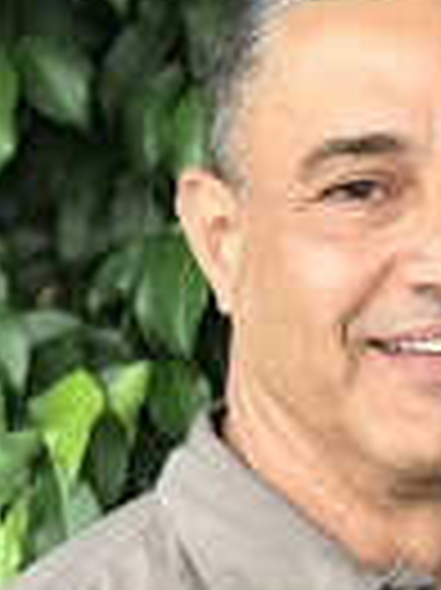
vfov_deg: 11.7
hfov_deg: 9.0
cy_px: 712
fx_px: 2807
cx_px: 389
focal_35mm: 165
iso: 320
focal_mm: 6.6
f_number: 2.8
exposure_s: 1/60
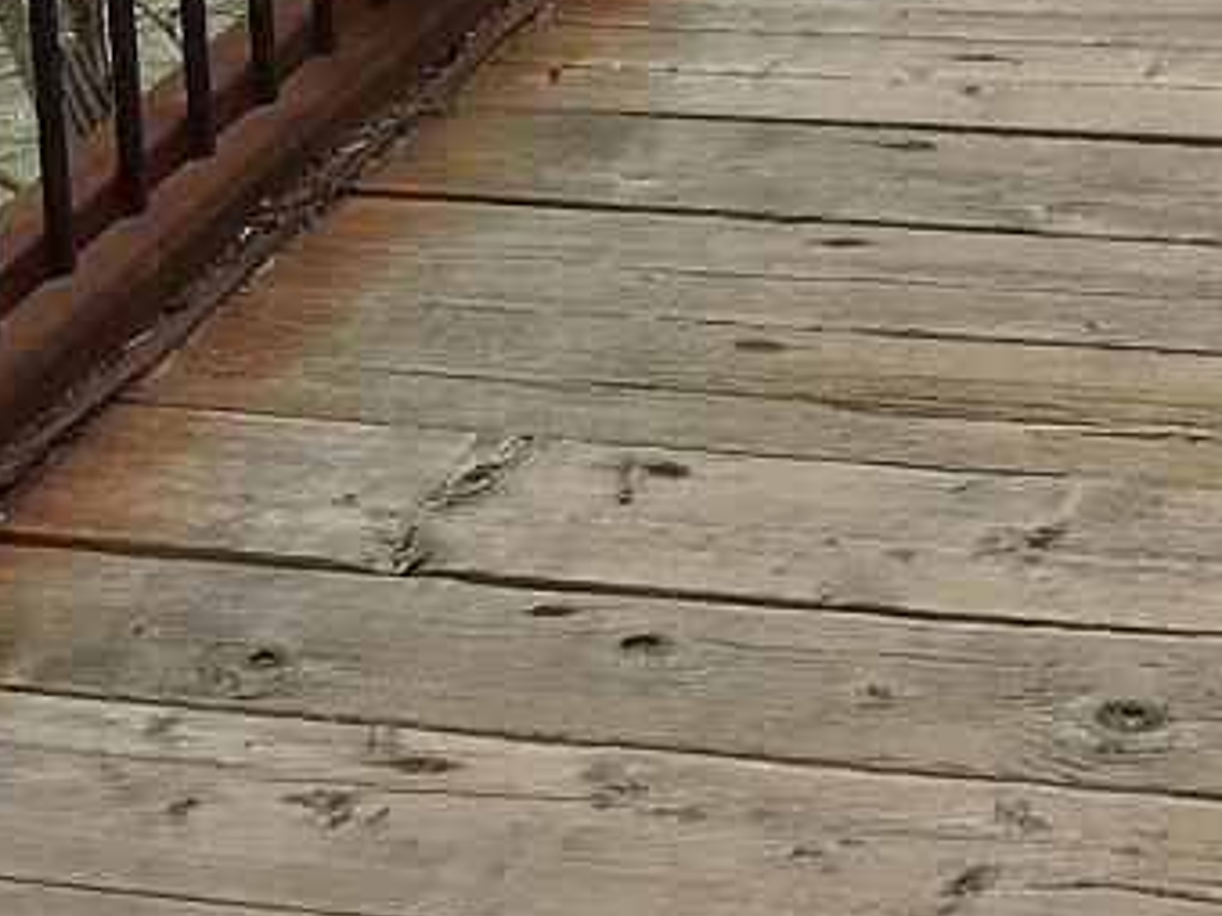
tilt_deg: -1.5
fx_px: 4835
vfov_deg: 10.0
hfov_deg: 14.3
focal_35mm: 137
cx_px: 995
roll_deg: +1.8
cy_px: -891
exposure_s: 1/253
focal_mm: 4.15
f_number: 2.2
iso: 25
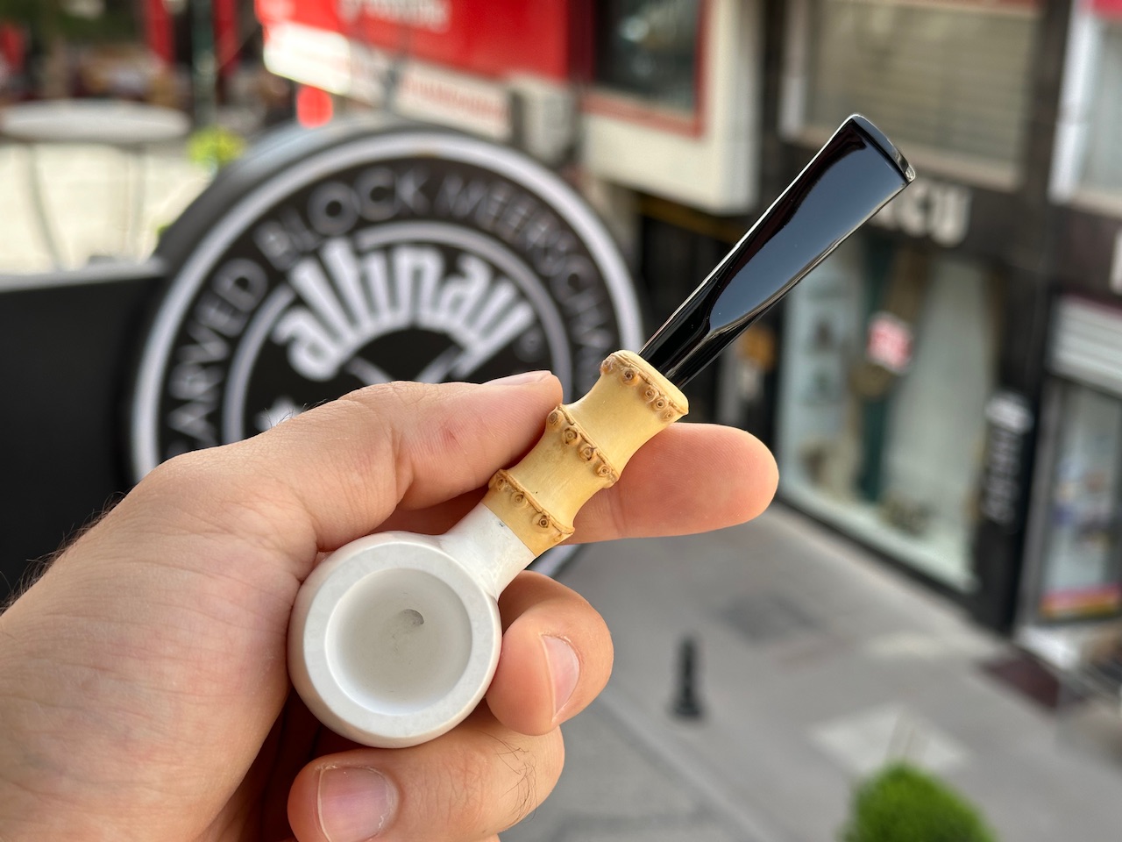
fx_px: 1556
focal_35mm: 48
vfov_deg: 30.3
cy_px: 421
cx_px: 561
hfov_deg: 39.7
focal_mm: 6.86
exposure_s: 1/471
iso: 64
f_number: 1.78
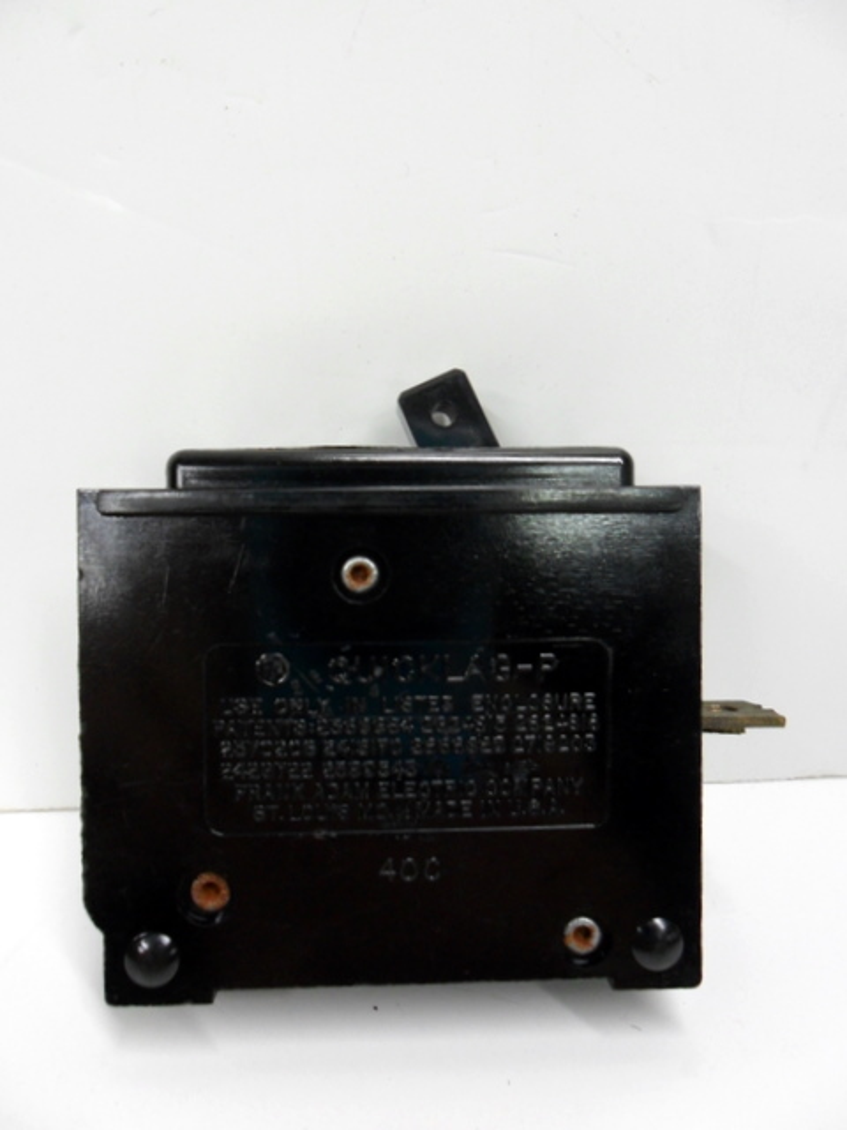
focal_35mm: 27
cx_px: 424
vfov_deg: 65.3
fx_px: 881
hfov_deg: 51.4
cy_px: 565
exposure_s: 1/20
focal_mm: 4.9
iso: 200
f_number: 3.5
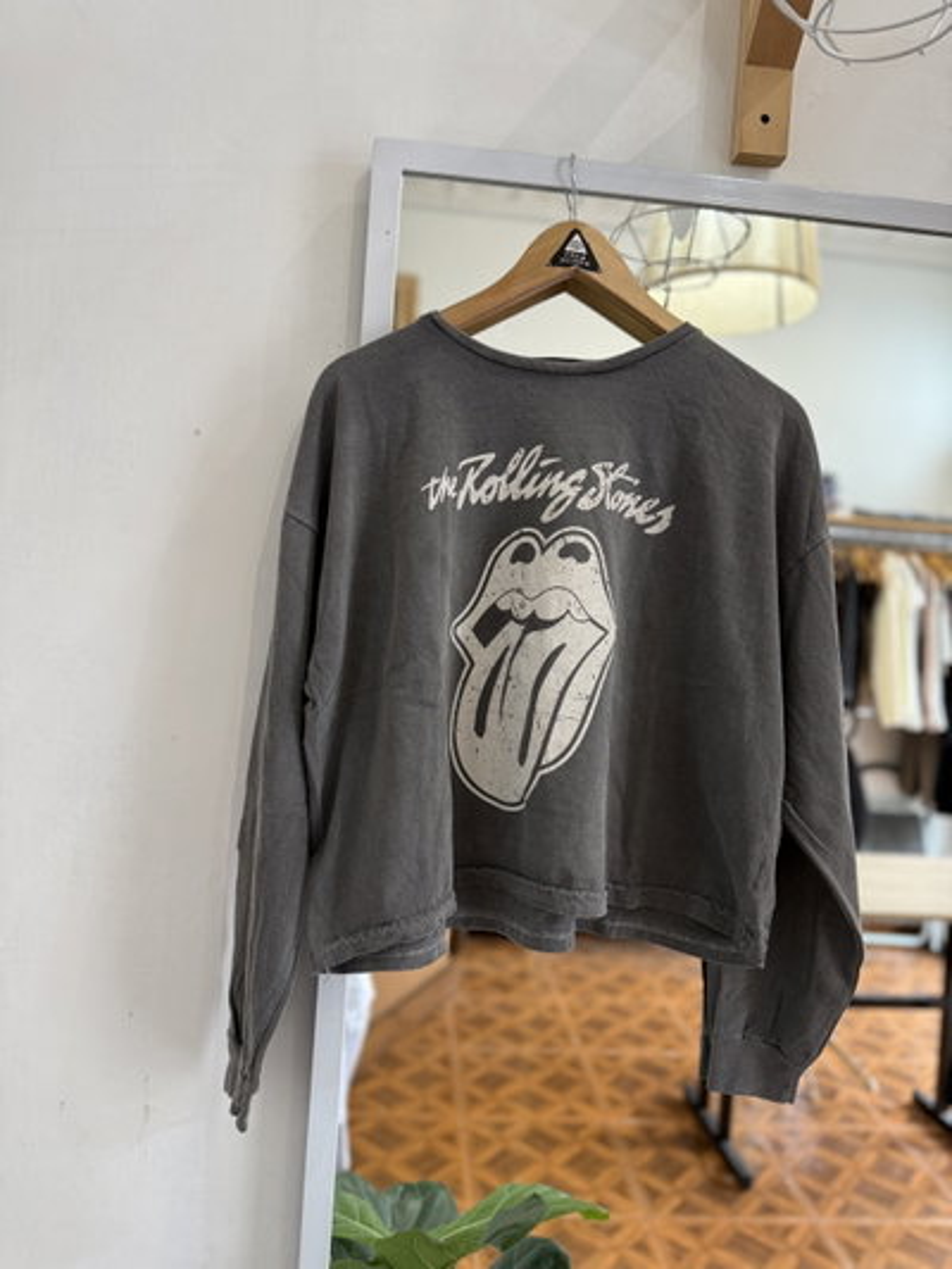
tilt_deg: -0.2
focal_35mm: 24
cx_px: 476
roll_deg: -4.3
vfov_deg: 71.6
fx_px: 880
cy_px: 634
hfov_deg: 56.8
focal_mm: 6.76
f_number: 1.78
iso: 200
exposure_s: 1/119
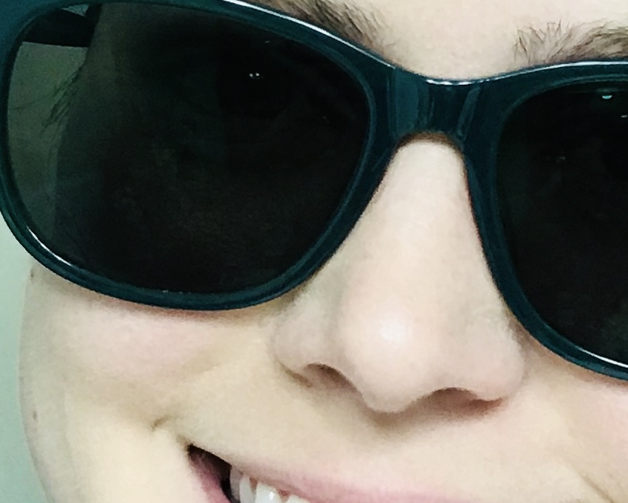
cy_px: 262
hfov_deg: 30.8
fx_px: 1134
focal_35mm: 61
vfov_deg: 25.0
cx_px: 412
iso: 80
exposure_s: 1/30
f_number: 2.2
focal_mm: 2.87
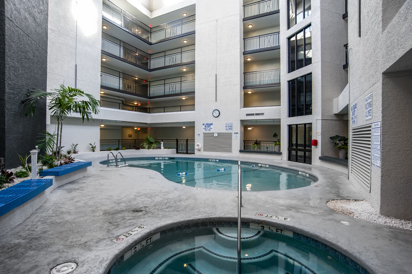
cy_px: 137
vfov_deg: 67.4
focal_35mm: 18
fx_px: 206
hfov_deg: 90.0
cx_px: 206
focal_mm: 18
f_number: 11
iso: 400
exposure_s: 1/13
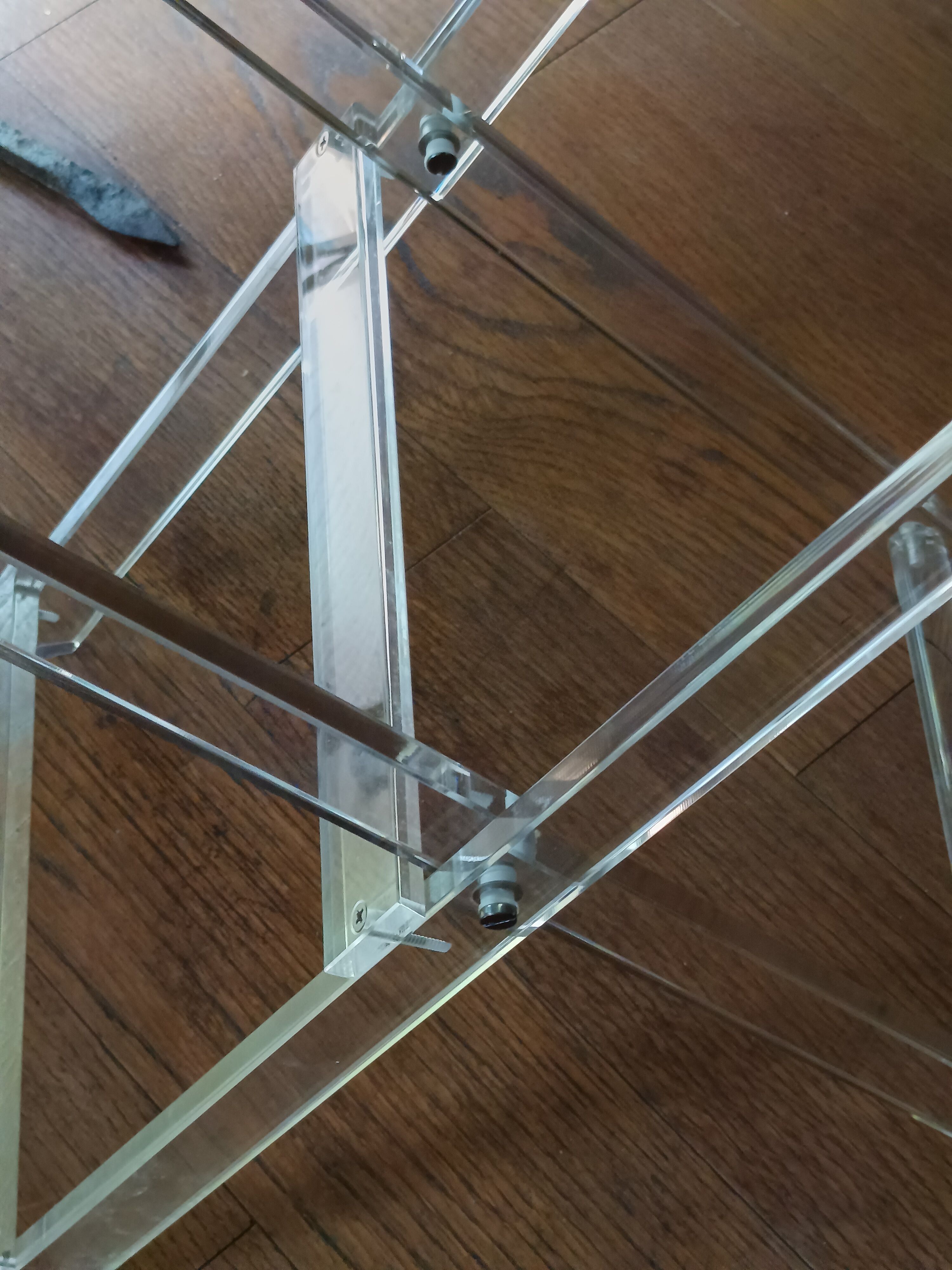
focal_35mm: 24
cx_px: 476
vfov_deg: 71.6
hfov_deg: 56.8
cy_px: 635
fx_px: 880
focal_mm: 5.31
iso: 652
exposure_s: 1/50
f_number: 1.7
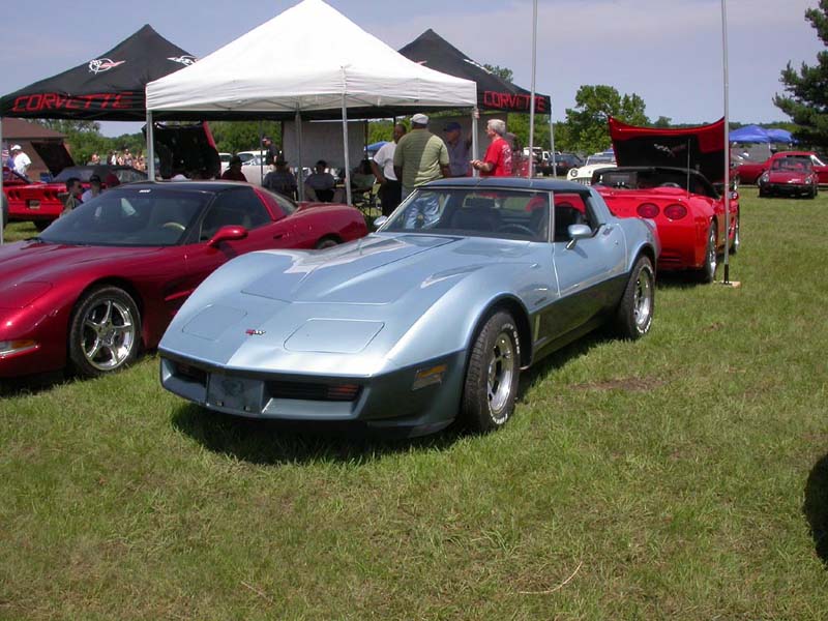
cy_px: 310
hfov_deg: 49.0
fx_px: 909
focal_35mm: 38
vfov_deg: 37.7
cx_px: 414
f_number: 7.5
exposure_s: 1/392
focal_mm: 7.85
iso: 100
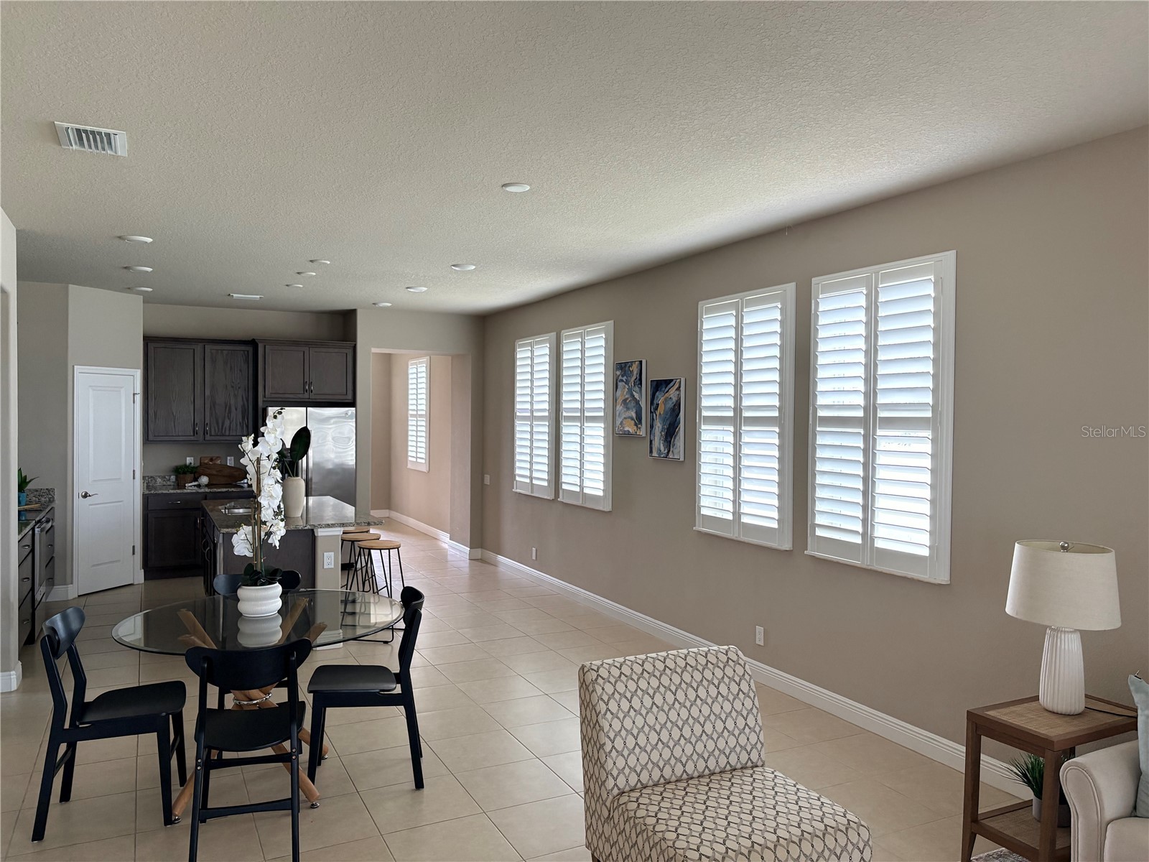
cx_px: 574
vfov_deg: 53.1
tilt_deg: -0.5
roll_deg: -0.2
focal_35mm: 26
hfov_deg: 67.3
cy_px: 431
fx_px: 863
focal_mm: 5.96
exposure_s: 1/60
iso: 160
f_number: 1.6
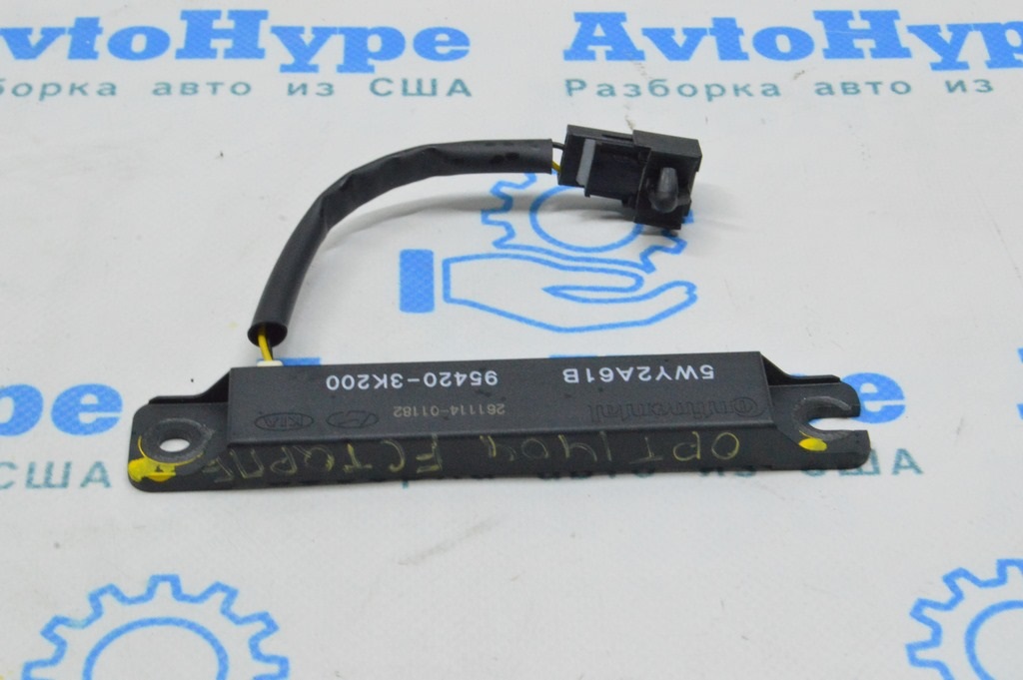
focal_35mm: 82
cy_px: 340
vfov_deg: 16.5
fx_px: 2342
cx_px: 512
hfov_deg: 24.6
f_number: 20
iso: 6400
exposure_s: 1/20
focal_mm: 55
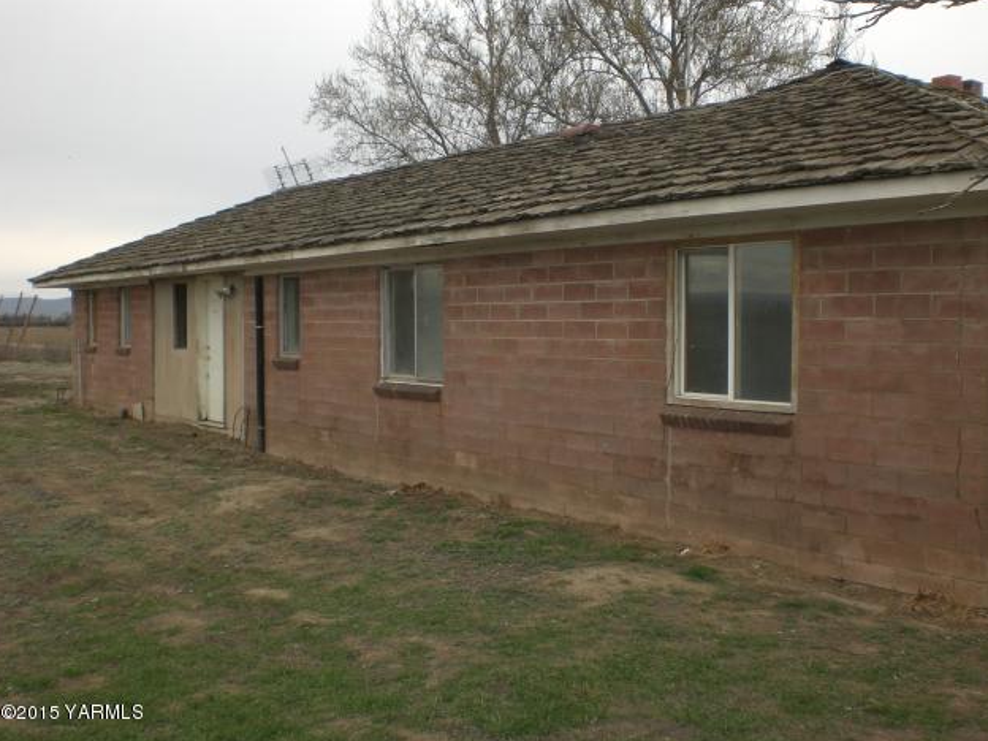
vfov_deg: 36.8
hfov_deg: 47.9
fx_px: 1113
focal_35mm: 39
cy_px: 364
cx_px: 499
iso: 50
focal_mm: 6.3
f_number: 4.4
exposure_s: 1/250
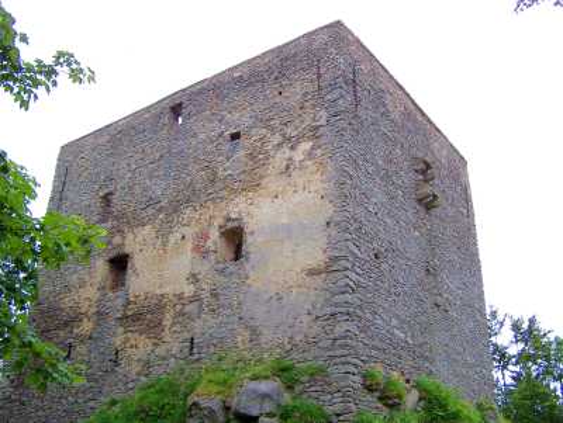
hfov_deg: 48.9
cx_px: 282
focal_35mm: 38
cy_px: 212
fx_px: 619
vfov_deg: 37.8
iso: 80
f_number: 2.8
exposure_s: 1/640
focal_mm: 6.3
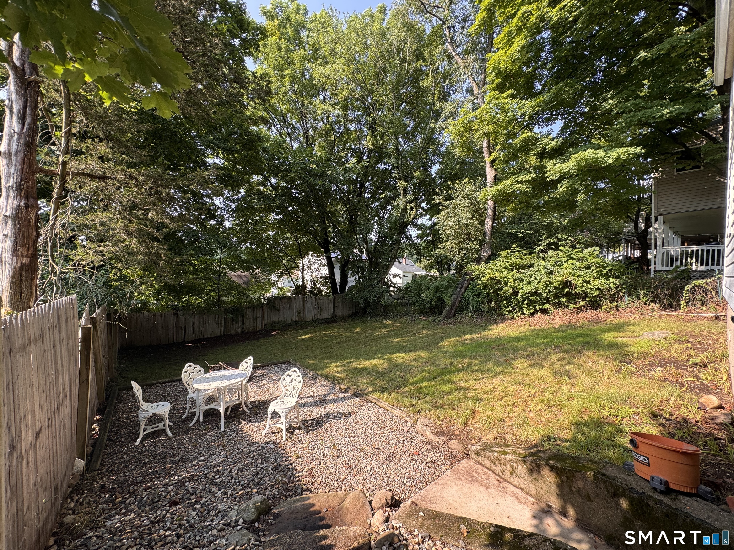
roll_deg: -1.6
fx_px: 297
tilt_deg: -1.5
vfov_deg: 85.7
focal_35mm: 14
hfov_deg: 102.1
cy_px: 275
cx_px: 367
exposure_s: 1/176
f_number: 2.2
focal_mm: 2.22
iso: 40
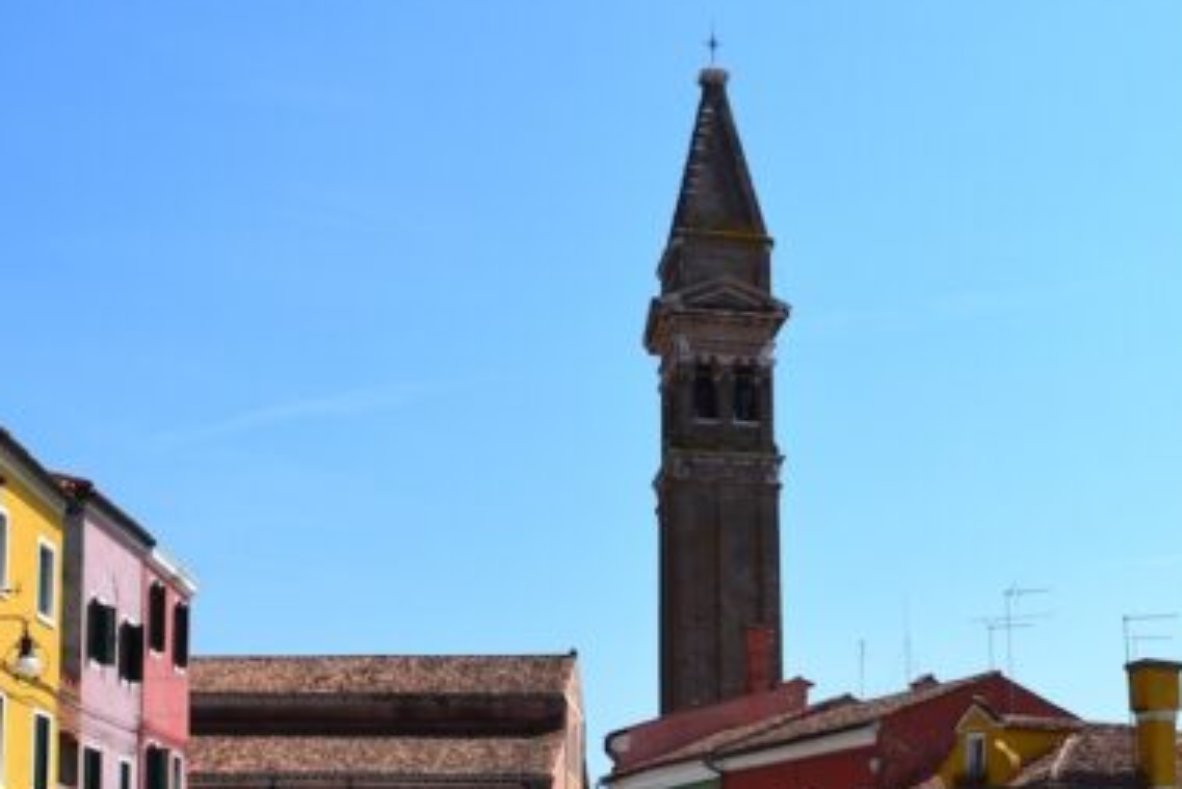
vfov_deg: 22.7
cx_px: 724
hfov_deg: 34.9
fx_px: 1872
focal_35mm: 57
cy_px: 814
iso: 400
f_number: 11
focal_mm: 18
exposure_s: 1/500
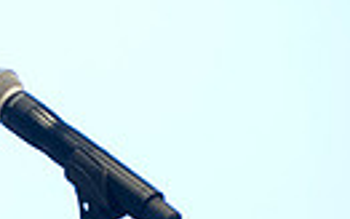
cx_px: -102
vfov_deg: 2.2
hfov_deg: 3.4
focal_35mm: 611
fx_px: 5831
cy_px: 307
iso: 3200
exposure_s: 1/60
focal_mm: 135
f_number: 2.8
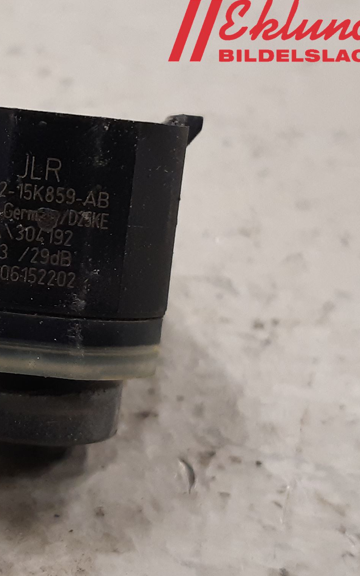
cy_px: 288
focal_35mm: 37
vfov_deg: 52.8
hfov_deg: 32.1
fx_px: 581
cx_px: 13
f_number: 1.7
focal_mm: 3.93
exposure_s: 1/50
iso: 160
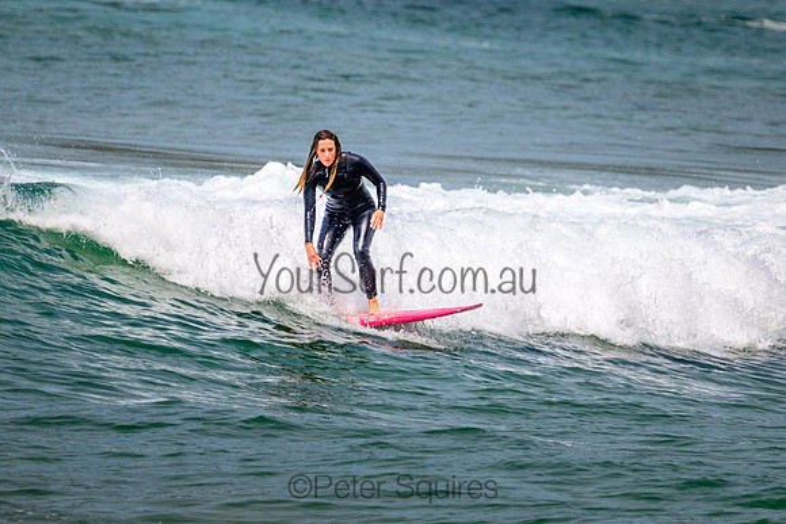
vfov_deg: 1.5
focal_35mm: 922
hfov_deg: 2.2
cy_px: 261
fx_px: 20142
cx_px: 430
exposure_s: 1/2000
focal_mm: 800
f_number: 11
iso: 720
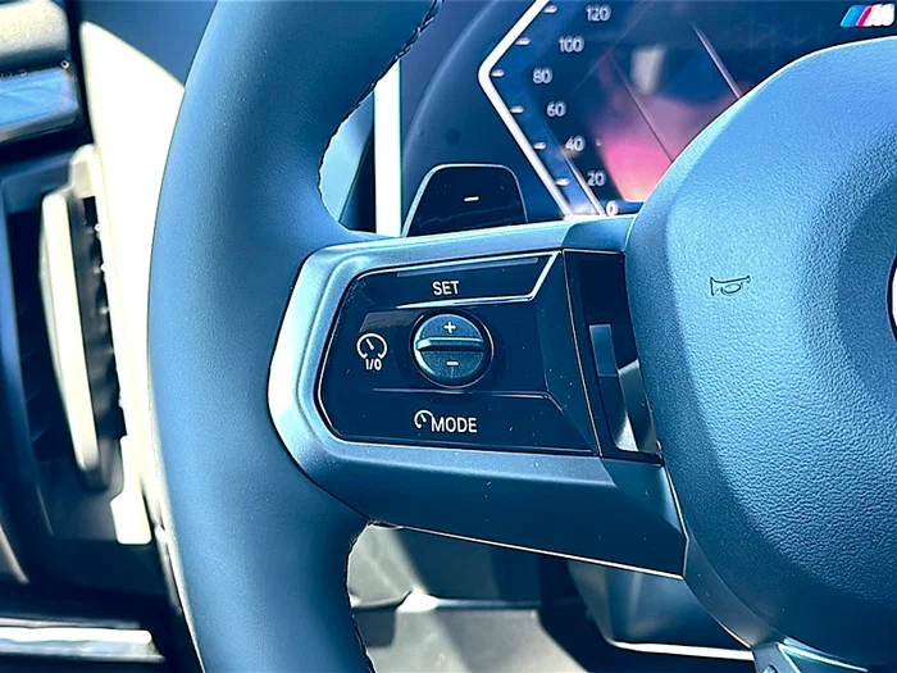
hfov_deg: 41.2
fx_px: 1192
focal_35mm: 46
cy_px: 336
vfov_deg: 31.5
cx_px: 448
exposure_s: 1/77
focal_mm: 6.86
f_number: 1.78
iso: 64
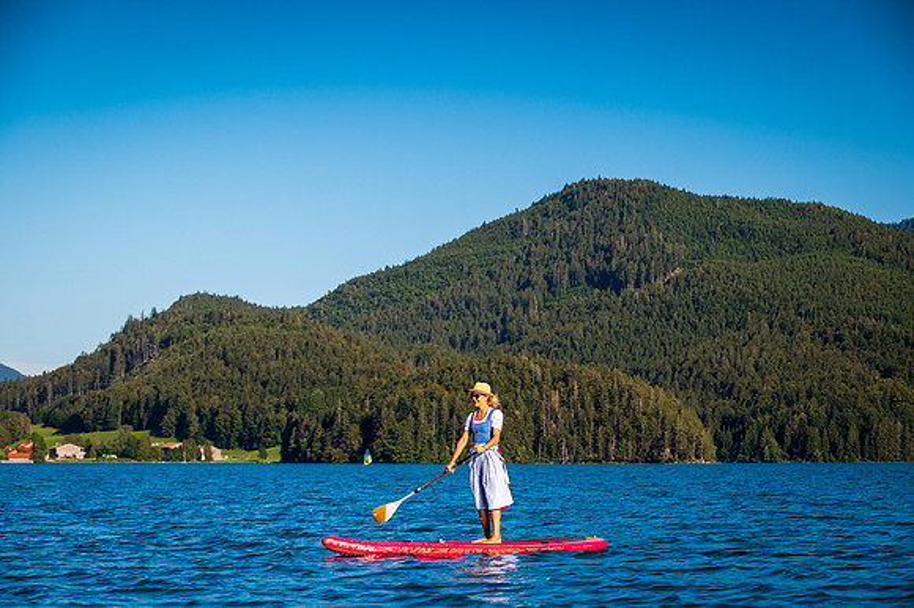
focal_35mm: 99
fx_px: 2521
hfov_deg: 20.6
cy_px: 304
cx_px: 457
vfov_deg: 13.8
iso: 125
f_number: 6.3
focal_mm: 95
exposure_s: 1/640
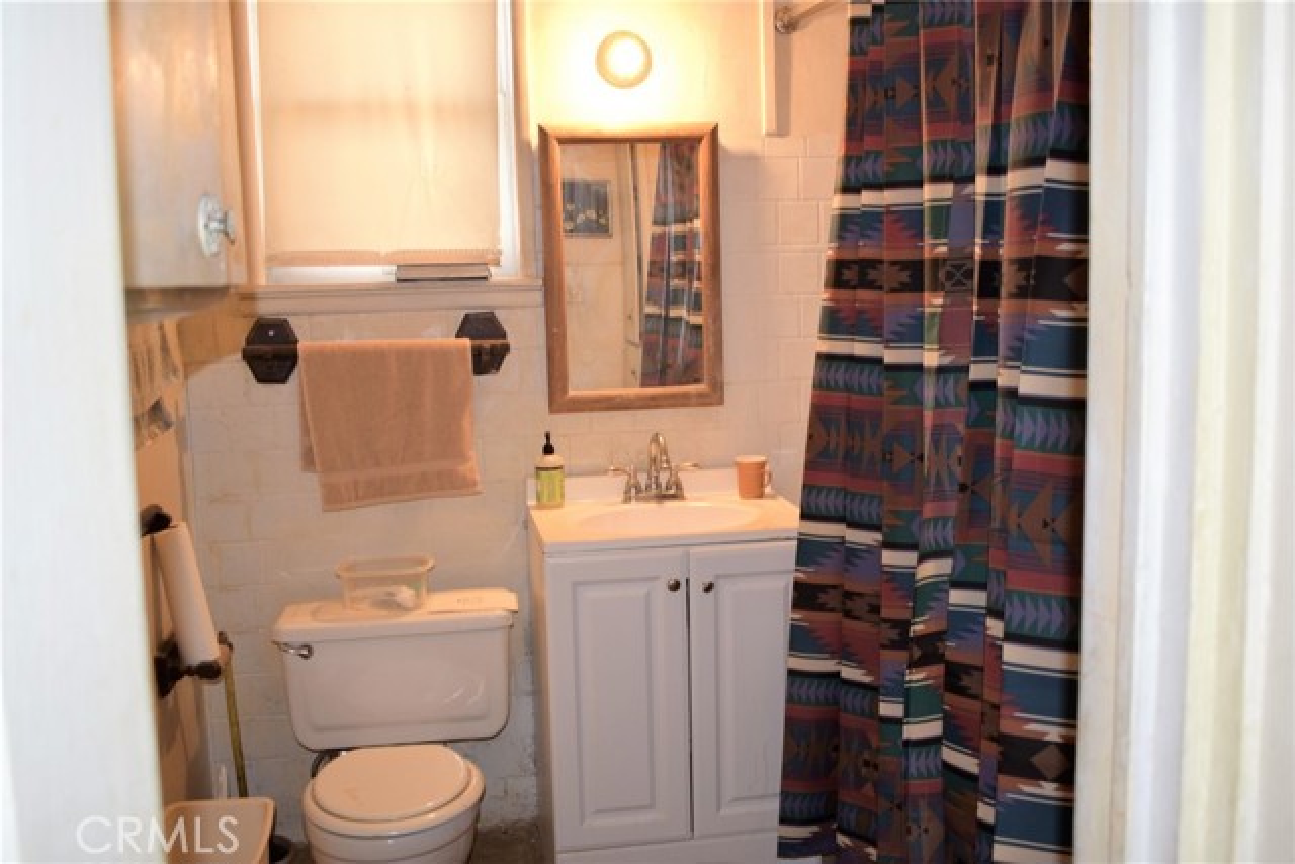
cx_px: 648
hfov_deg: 55.1
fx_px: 1241
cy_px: 432
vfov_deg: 38.4
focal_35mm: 34
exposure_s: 1/30
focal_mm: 23
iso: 320
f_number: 3.8
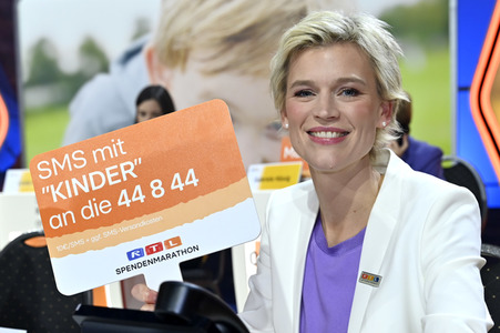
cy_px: 166
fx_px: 569
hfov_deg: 47.4
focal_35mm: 41
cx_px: 250
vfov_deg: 32.6
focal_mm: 41
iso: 1000
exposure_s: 1/200
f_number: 4
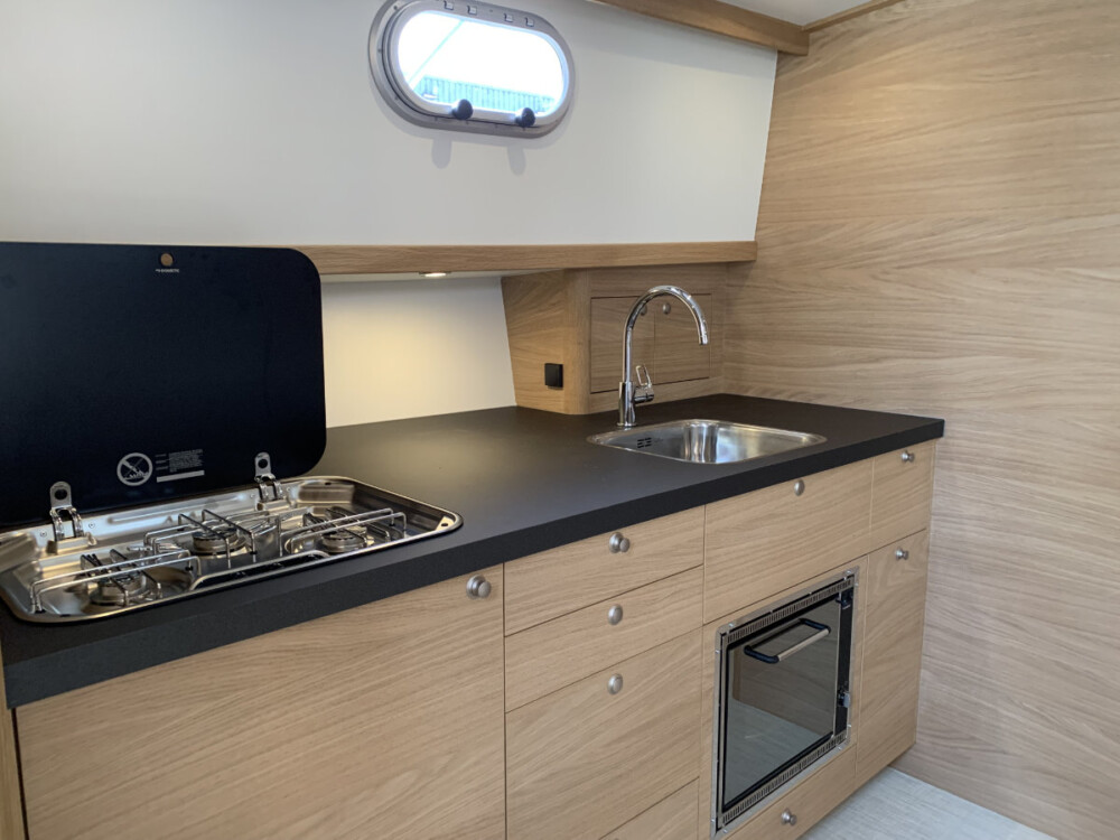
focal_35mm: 26
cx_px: 560
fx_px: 841
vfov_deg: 53.1
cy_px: 420
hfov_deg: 67.3
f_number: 1.8
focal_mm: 4.2
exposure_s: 1/50
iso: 200
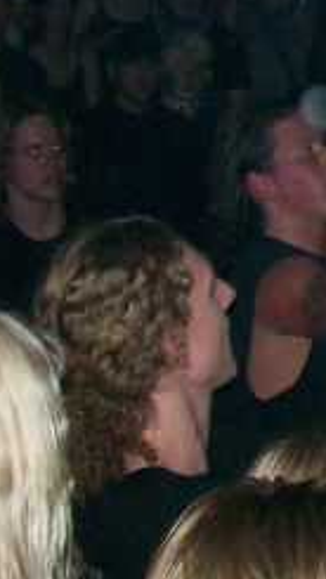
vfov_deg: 16.5
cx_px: 746
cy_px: 40
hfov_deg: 8.7
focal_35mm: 128
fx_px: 1965
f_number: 2.7
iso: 140
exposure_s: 1/64
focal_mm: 6
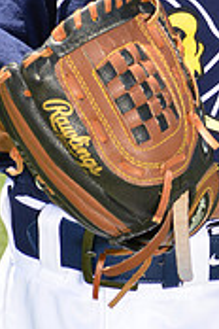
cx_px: 211
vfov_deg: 3.3
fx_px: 5639
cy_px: -76
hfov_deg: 2.2
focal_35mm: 618
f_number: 11
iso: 250
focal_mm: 185
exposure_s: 1/250
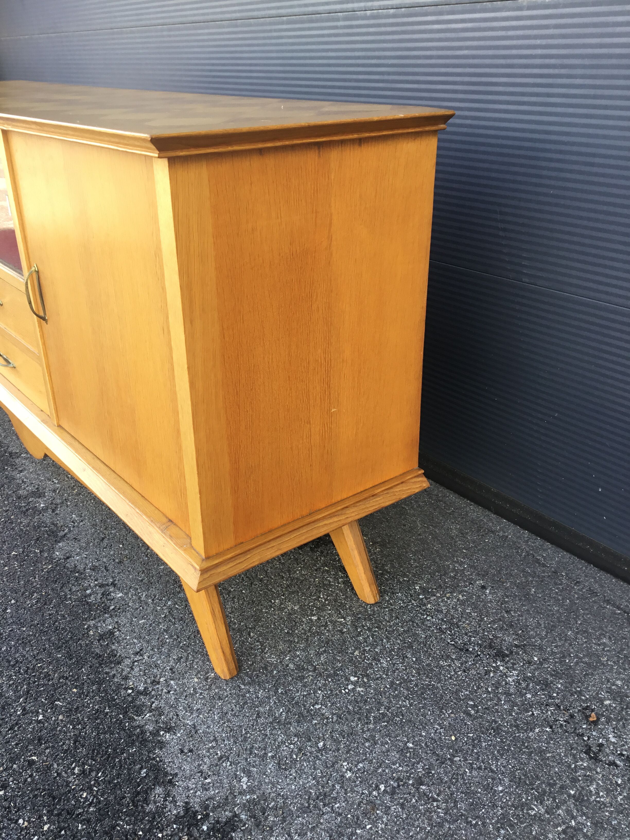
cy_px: 420
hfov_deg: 45.4
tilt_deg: -26.6
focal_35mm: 31
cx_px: 315
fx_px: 752
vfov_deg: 58.4
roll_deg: +2.5
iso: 25
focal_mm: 3.3
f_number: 2.4
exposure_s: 1/100
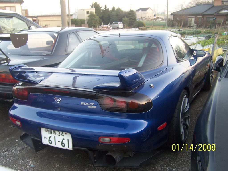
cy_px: 86
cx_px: 114
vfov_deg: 37.7
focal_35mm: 38
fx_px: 250
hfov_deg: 49.0
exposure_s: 1/30
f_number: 2.8
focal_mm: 6.3
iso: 140
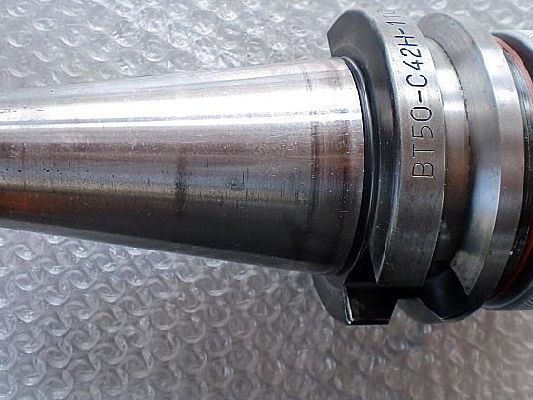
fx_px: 616
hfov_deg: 46.8
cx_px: 247
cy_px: 189
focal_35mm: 40
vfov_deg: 35.9
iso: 64
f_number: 3.1
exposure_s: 1/80
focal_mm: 6.3
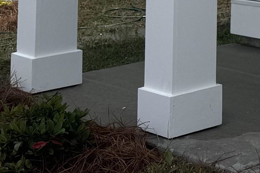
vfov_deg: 10.1
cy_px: -206
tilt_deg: +4.0
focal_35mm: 122
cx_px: 542
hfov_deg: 13.8
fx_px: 881
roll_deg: +0.0
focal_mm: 6.76
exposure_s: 1/6410
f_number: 1.78
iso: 80
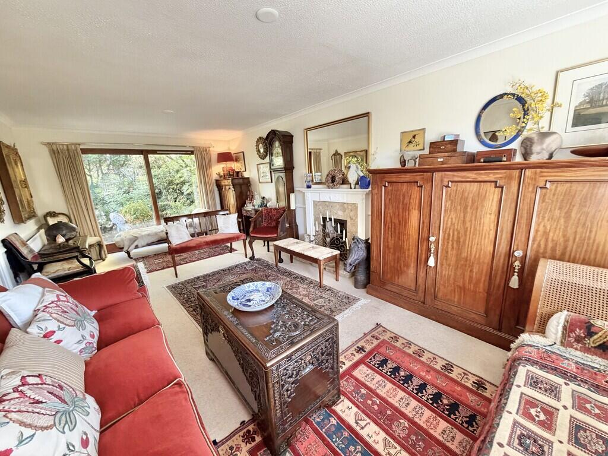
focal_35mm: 14
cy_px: 228
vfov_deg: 85.7
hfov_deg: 102.1
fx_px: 246
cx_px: 304
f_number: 2.2
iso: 320
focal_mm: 2.22
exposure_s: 1/50
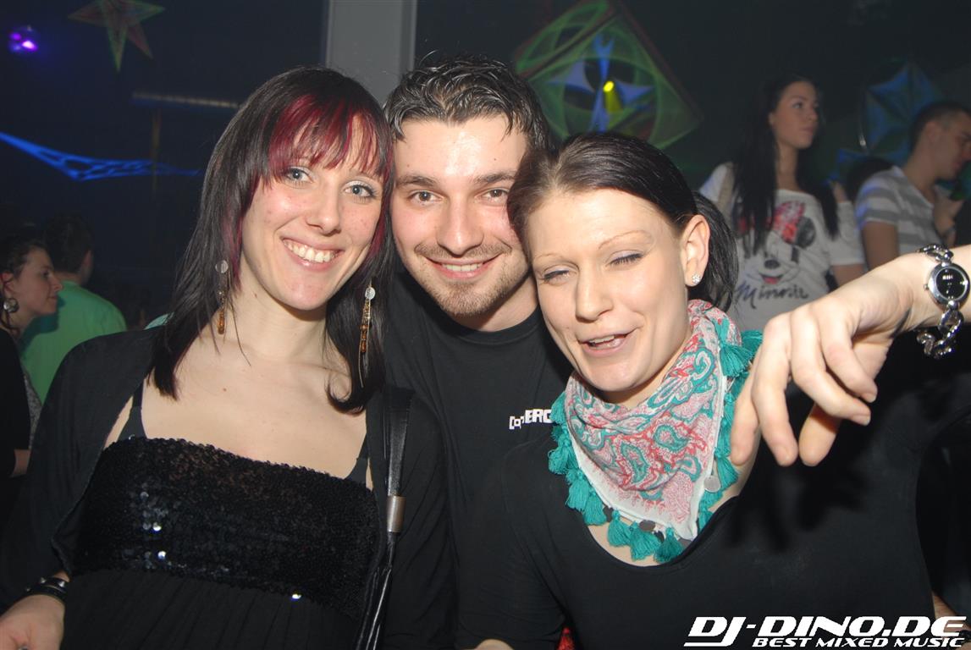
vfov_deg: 37.0
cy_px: 325
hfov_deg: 53.1
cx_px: 486
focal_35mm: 36
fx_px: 972
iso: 200
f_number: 5.6
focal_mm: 24
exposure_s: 1/6
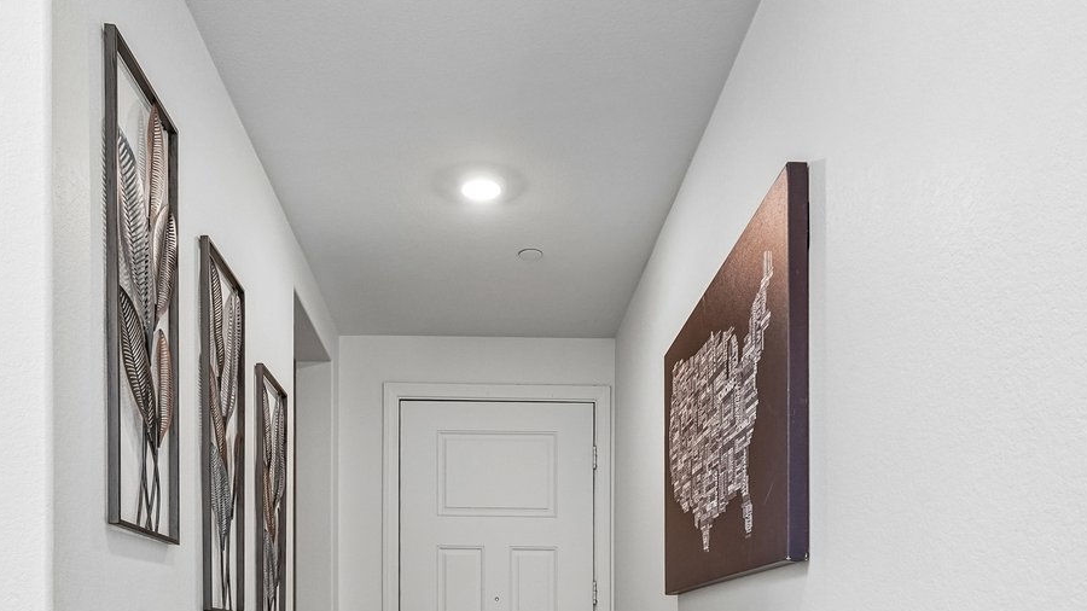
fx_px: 893
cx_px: 495
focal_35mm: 31
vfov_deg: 33.7
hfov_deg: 62.5
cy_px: 642
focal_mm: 13
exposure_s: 1/25
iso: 400
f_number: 8
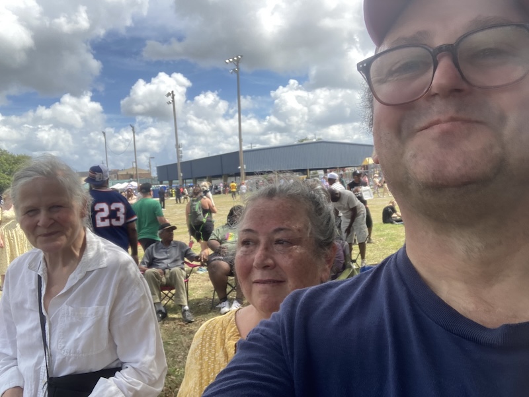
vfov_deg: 44.2
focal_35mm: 32
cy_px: 198
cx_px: 264
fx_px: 489
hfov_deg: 56.8
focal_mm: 2.87
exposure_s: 1/274
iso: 20
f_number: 2.2
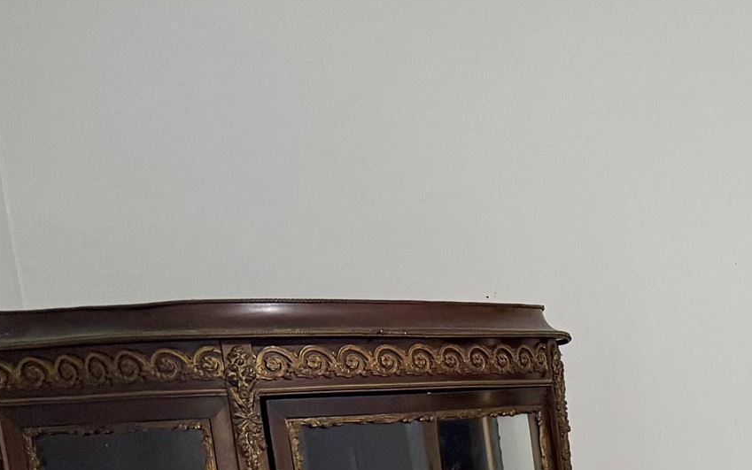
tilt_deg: -11.9
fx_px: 1886
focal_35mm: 92
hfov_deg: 18.3
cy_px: 744
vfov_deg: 13.3
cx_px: 1305
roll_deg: +2.8
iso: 250
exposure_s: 1/60
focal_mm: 6.76
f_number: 1.78
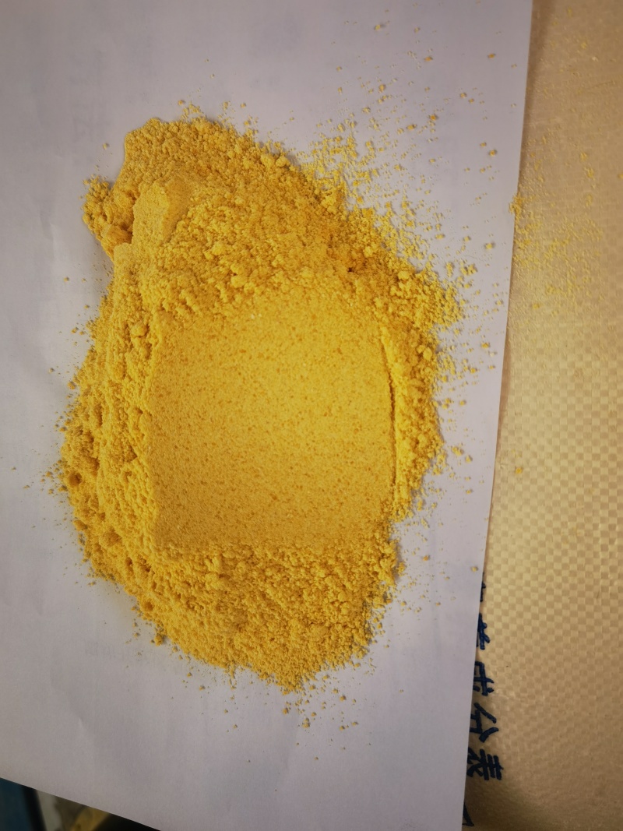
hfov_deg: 51.3
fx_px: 648
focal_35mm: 27
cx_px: 312
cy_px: 416
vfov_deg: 65.3
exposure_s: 1/172
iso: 50
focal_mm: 6.67
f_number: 1.9
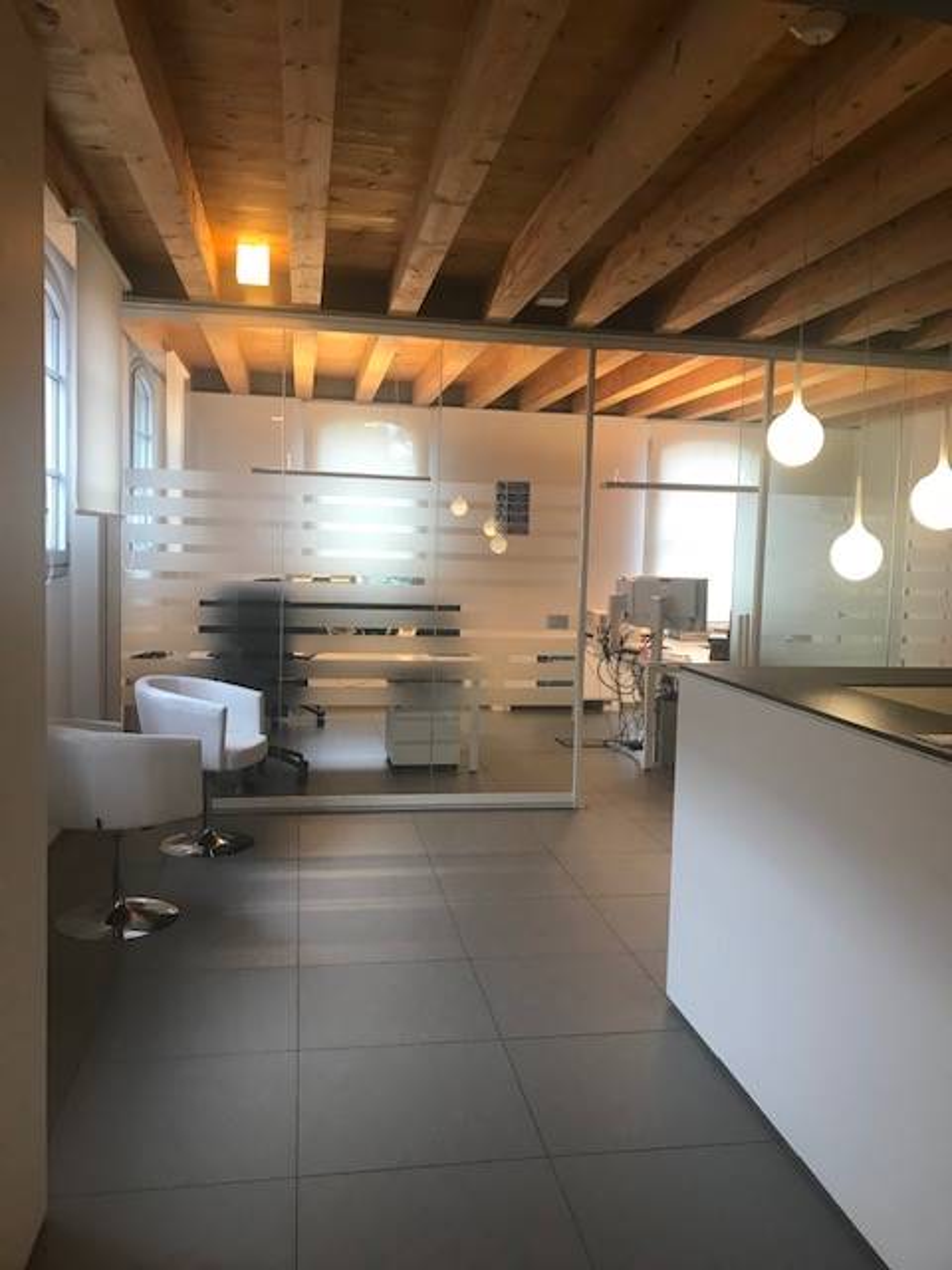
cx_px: 476
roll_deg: -2.3
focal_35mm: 28
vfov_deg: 63.4
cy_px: 635
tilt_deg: -3.6
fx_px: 1027
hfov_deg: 49.7
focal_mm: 3.99
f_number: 1.8
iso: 32
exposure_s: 1/25
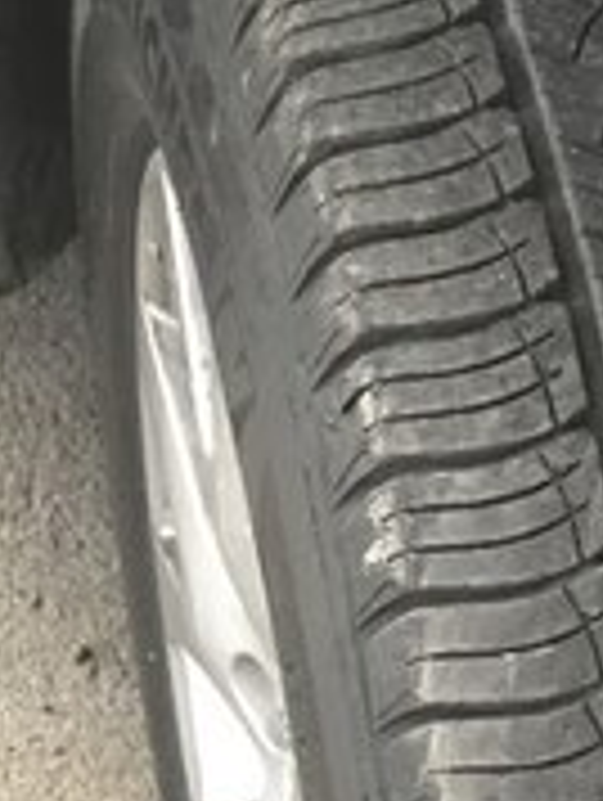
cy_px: 963
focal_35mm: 78
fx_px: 1807
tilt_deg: -53.8
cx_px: 616
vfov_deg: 22.9
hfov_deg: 18.4
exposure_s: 1/13
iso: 100
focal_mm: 3.99
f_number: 1.8
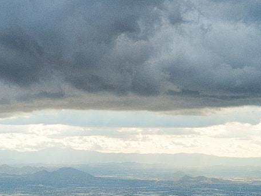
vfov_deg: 16.1
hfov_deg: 21.3
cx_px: 100
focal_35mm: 92
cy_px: 114
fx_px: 694
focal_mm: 4.7
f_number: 2.2
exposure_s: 1/1250
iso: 100
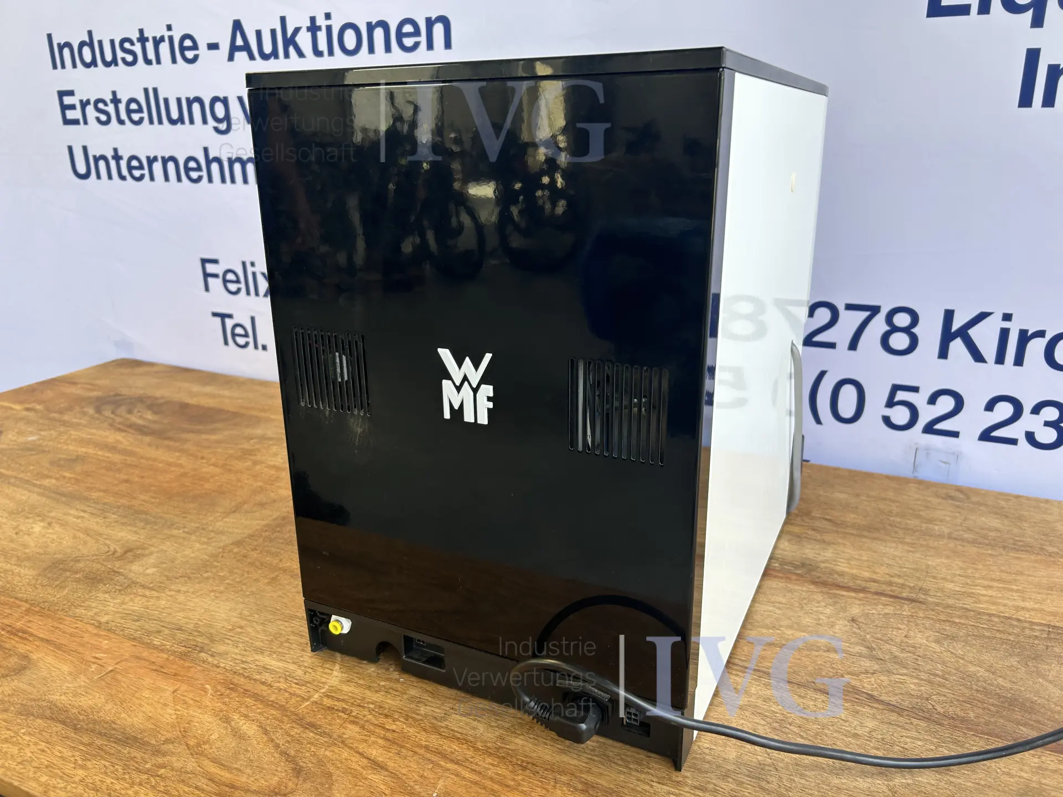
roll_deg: +1.1
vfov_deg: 53.1
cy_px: 398
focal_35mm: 26
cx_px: 532
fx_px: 798
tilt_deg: -16.4
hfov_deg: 67.3
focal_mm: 5.7
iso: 40
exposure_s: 1/183
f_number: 1.5
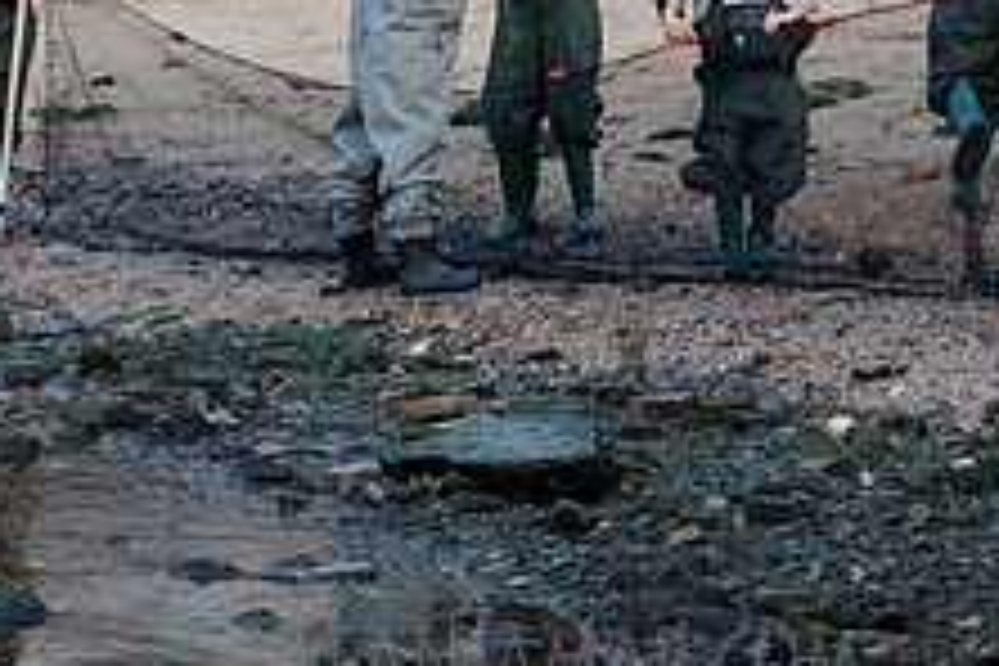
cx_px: 598
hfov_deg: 9.1
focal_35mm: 225
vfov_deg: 6.1
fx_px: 6243
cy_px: 44
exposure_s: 1/160
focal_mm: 70
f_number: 3.5
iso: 800
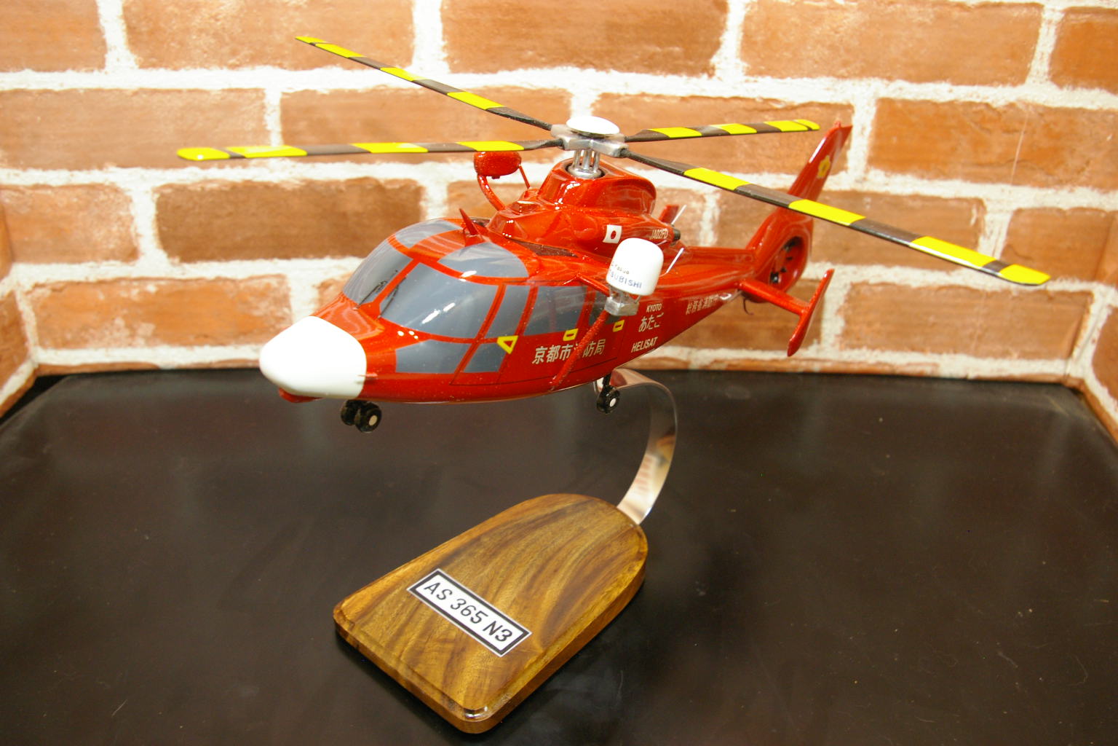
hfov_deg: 53.1
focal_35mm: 36
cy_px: 373
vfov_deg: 36.9
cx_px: 559
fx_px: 1118
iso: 800
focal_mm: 24
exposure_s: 1/15
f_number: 5.6
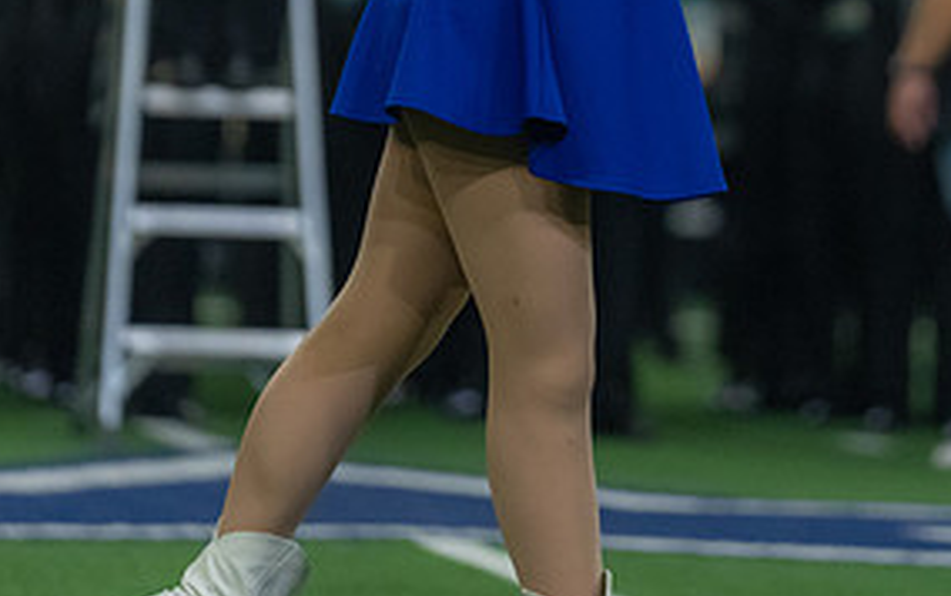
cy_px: -68
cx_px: 604
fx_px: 13047
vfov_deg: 2.6
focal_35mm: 503
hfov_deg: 4.2
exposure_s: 1/1250
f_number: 2.8
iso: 4000
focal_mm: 200
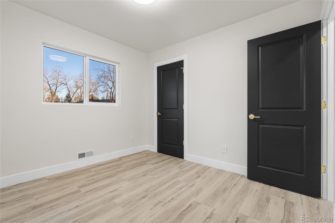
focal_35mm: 16
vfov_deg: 72.0
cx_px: 168
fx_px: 153
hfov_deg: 95.0
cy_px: 112
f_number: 8
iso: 400
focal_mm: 16.5
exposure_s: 1/40
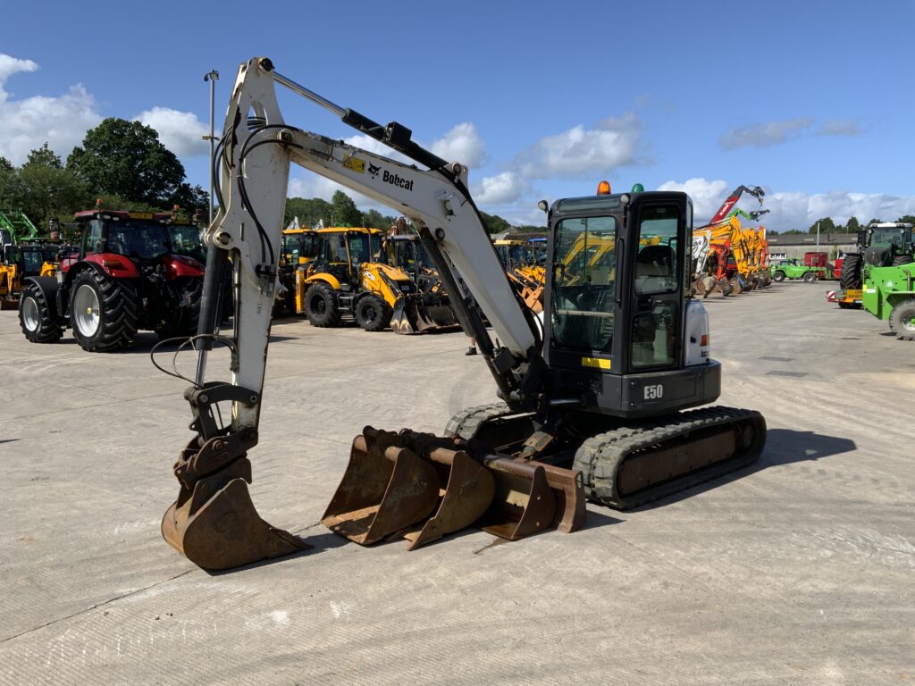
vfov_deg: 48.2
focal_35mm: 29
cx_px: 458
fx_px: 767
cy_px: 343
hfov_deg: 61.7
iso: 16
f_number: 1.8
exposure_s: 1/2141
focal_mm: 3
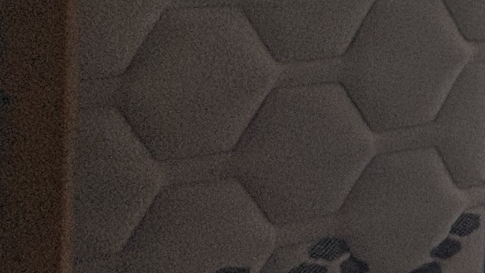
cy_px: -146
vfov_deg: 14.7
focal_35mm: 76
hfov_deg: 14.7
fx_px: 977
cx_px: 1197
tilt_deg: +1.4
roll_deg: -0.8
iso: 160
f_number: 2.2
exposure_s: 1/99
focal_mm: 2.22
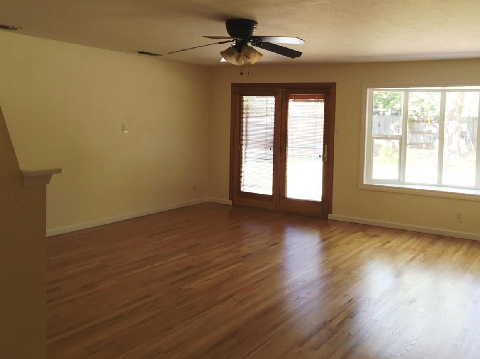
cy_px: 147
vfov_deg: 40.5
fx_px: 485
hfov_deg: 52.3
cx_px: 284
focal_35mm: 35
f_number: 2.2
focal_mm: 4.15
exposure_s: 1/40
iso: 32
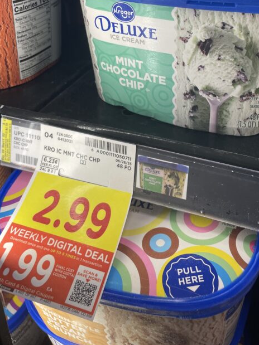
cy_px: 66
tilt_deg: -24.9
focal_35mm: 43
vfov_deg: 41.8
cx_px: 151
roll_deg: +1.5
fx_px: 429
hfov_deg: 33.5
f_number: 1.6
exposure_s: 1/120
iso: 50
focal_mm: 4.2
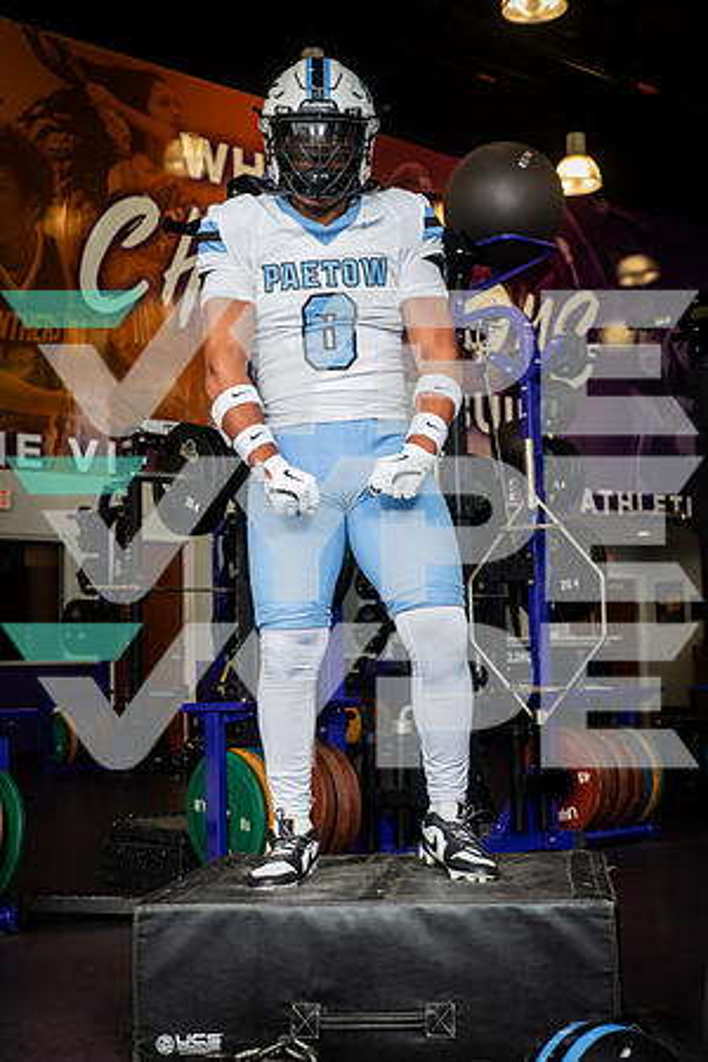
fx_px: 1534
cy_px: 531
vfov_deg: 38.2
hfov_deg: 26.0
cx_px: 354
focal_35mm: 52
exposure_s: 1/250
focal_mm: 52
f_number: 7.1
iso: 800
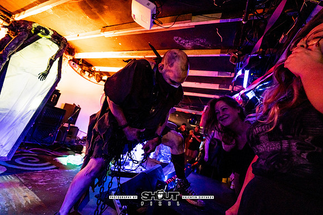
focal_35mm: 14
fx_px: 126
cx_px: 162
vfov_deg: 81.2
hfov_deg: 104.2
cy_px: 108
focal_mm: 14
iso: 2500
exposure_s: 1/200
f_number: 2.8
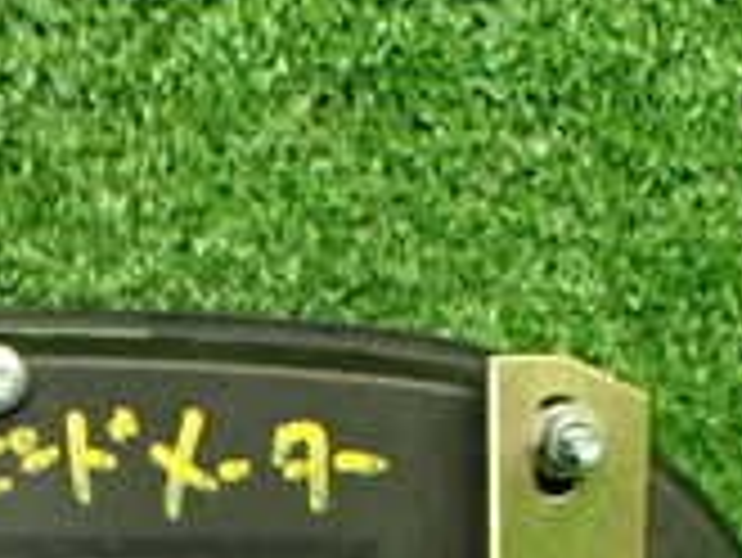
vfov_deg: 12.7
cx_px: 0
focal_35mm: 109
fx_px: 2338
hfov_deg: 17.6
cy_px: 891
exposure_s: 1/125
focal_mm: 5.4
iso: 800
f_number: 2.3
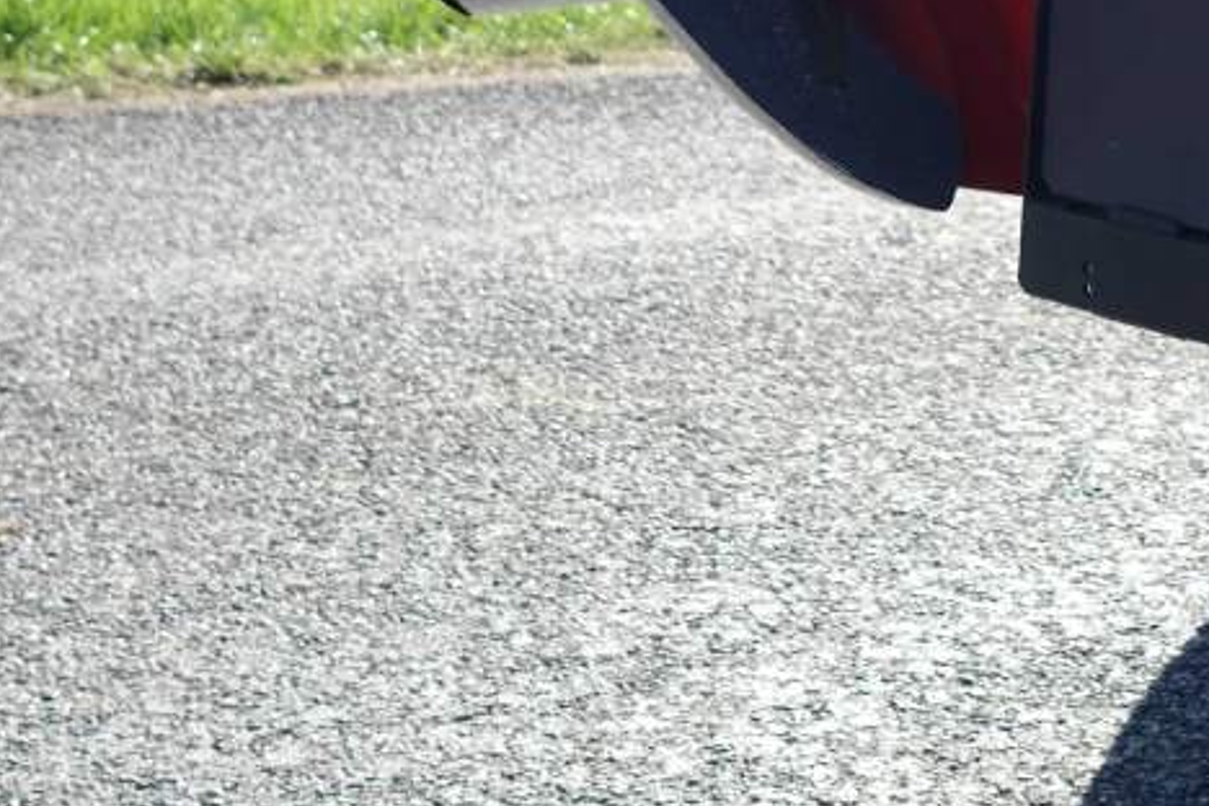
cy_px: -173
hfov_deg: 20.0
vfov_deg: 13.2
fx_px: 3392
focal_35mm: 101
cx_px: 938
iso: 125
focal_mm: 14.9
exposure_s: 1/500
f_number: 4
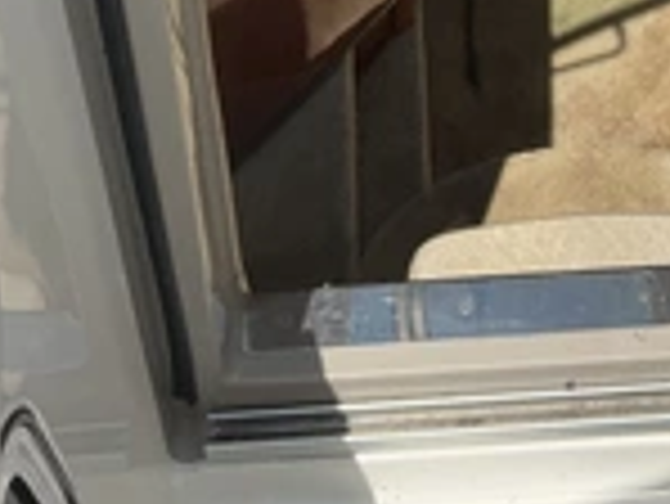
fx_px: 1511
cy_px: -148
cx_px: 495
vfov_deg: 17.7
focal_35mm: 78
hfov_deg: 24.7
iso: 25
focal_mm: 3
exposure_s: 1/2227
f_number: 1.8
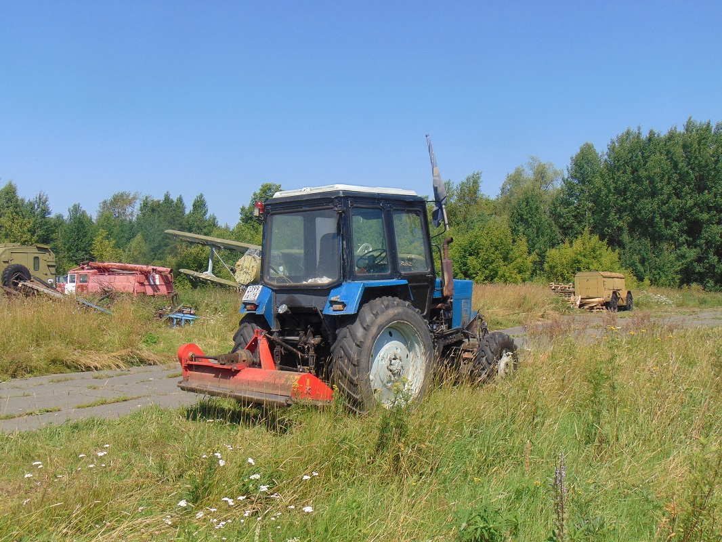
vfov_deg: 36.8
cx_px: 361
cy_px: 271
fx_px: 814
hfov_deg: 47.9
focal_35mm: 39
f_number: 8.5
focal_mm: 6.9
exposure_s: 1/160
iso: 80
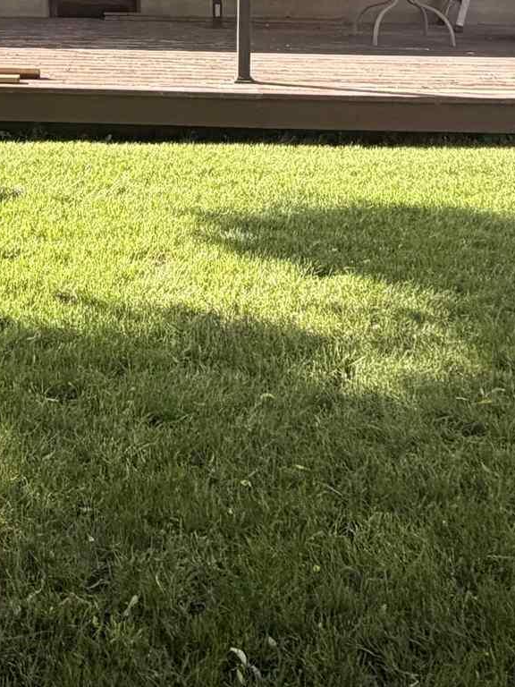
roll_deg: -0.6
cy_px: -150
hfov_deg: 25.6
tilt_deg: +2.2
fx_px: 1111
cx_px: 91
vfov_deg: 29.3
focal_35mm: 56
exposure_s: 1/216
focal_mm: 2.22
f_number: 2.2
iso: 50
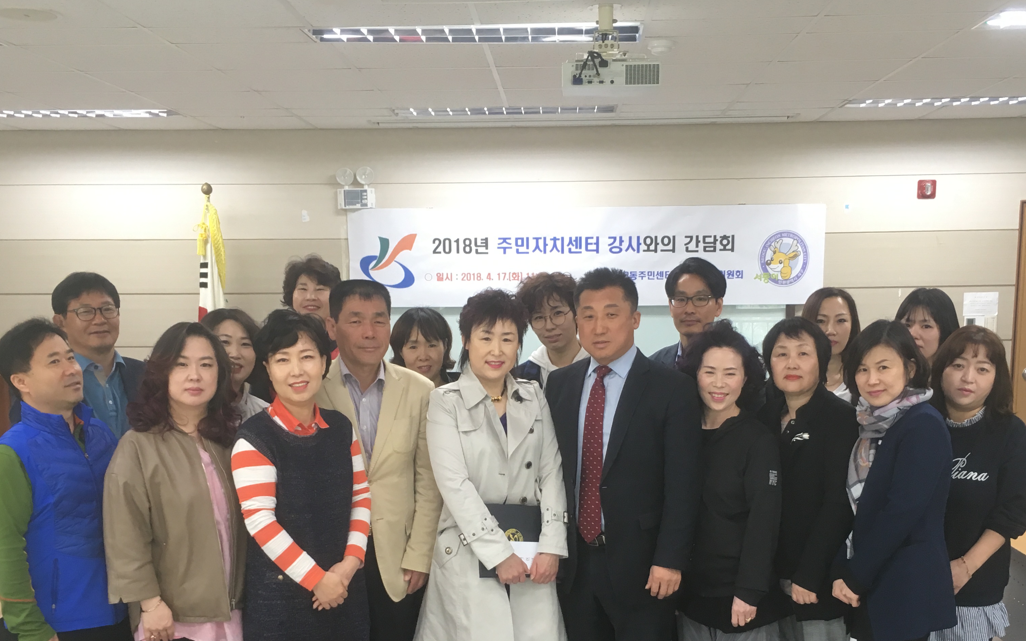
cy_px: 458
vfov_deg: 30.9
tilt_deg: -8.0
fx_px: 1146
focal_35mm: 41
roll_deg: -2.4
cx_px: 525
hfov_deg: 48.2
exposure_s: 1/30
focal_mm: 4.15
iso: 64
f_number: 2.2
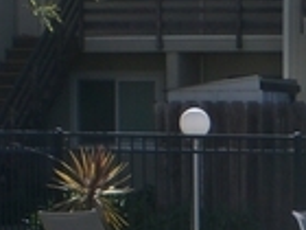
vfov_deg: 8.0
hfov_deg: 10.4
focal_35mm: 181
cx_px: 506
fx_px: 1600
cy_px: 359
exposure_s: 1/500
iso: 50
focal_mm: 6.3
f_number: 4.4
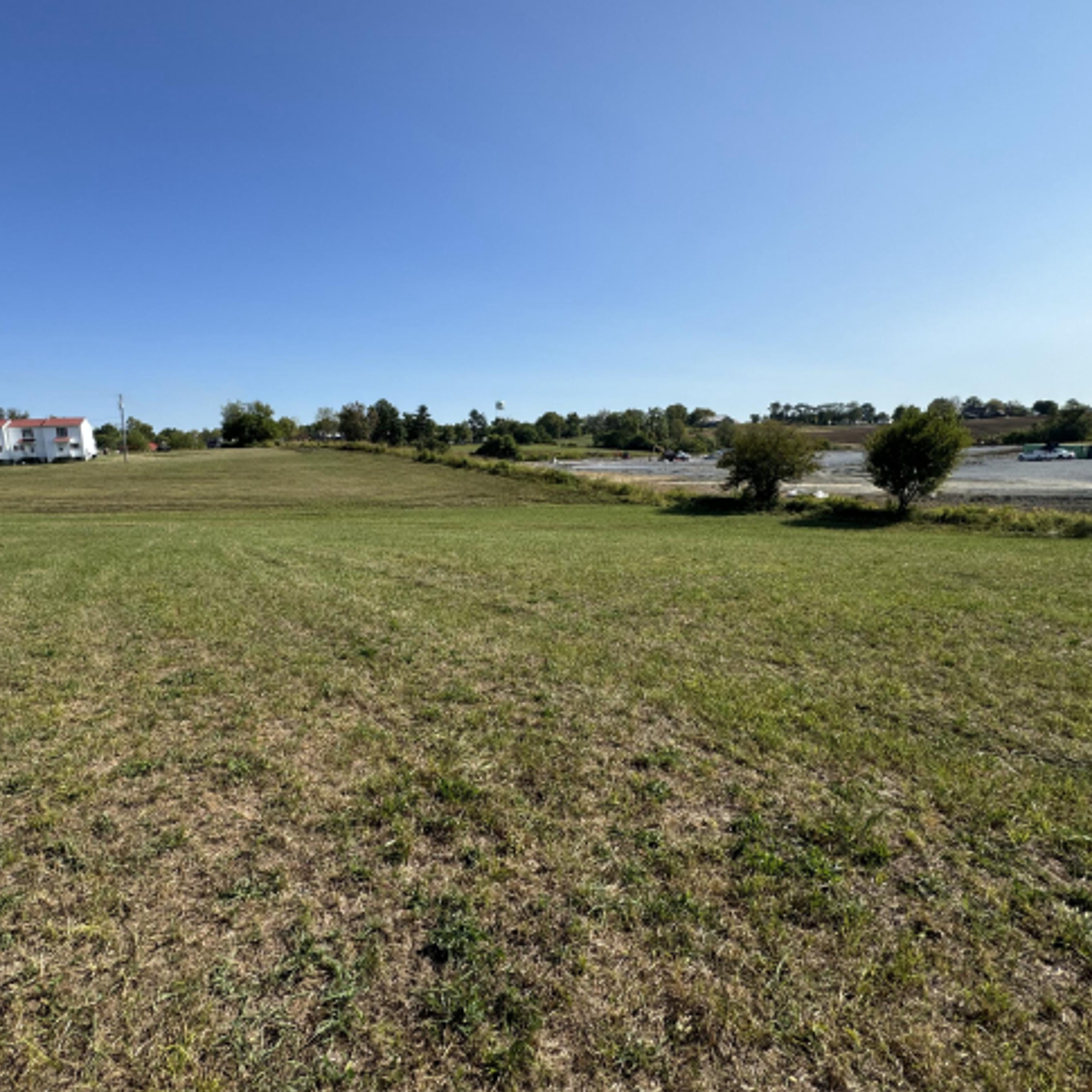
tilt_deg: -10.7
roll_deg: +2.4
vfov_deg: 83.9
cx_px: 418
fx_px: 607
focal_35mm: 17
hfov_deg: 82.6
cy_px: 561
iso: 50
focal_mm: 2.22
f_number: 2.2
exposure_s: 1/1672
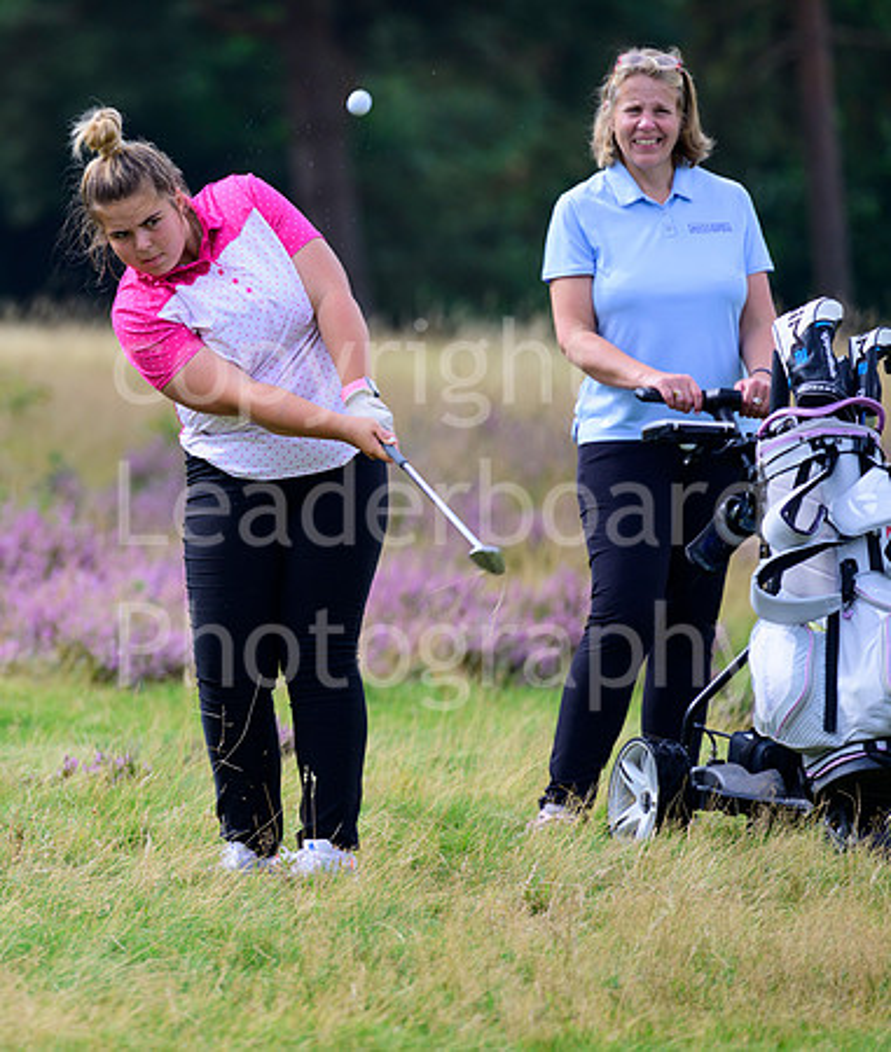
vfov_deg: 3.4
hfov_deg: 2.9
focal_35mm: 550
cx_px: 102
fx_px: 17539
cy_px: 526
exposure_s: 1/800
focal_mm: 400
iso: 320
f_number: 5.6
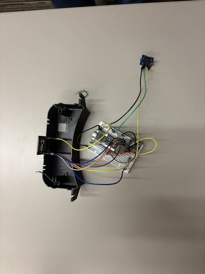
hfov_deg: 53.1
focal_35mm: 26
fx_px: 205
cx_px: 102
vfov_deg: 67.3
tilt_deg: -84.1
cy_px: 137
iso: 400
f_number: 1.6
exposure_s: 1/40
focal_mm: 5.96
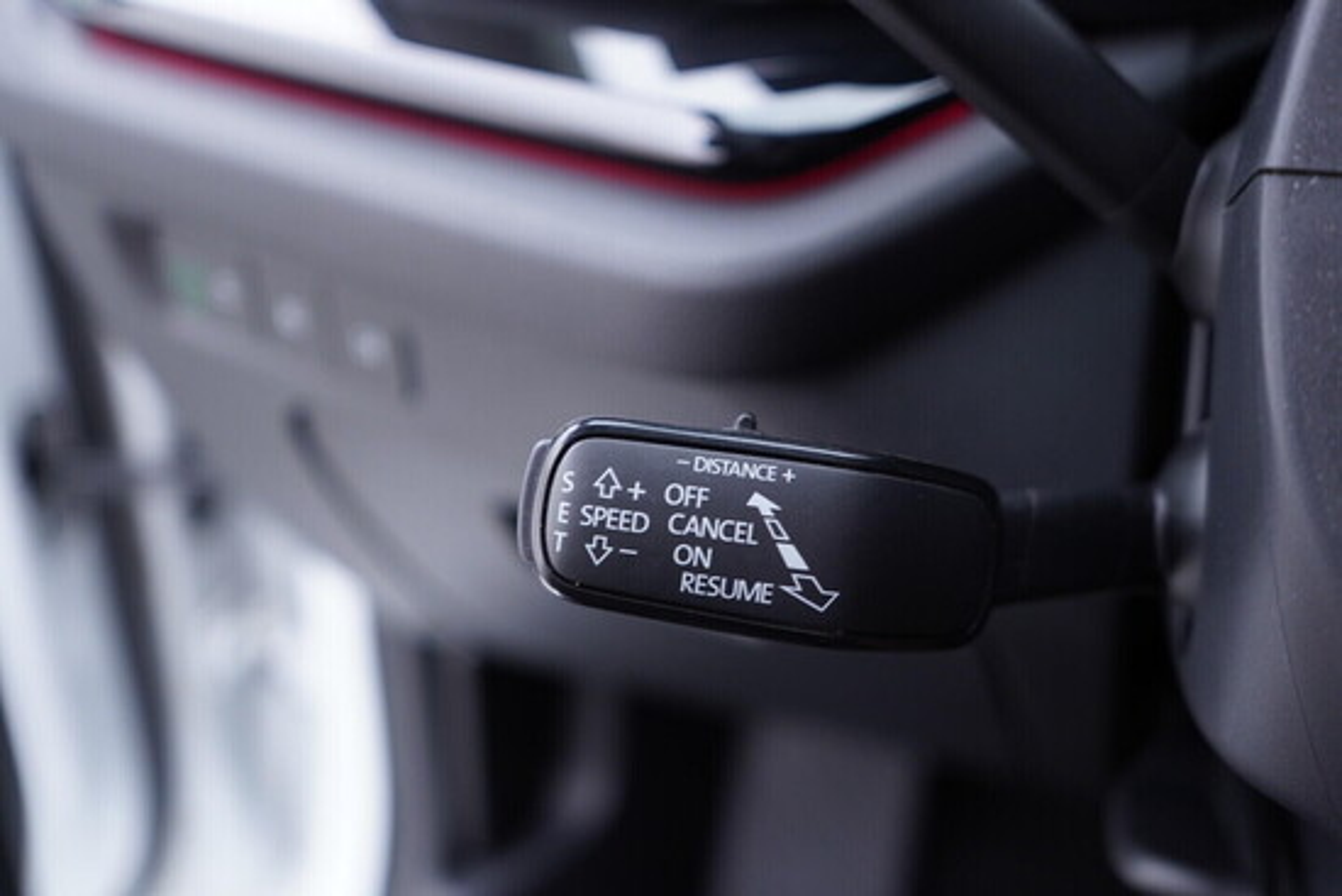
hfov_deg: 53.1
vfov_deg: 36.9
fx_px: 1342
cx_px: 671
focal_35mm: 36
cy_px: 448
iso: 400
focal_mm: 24
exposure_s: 1/40
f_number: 2.8
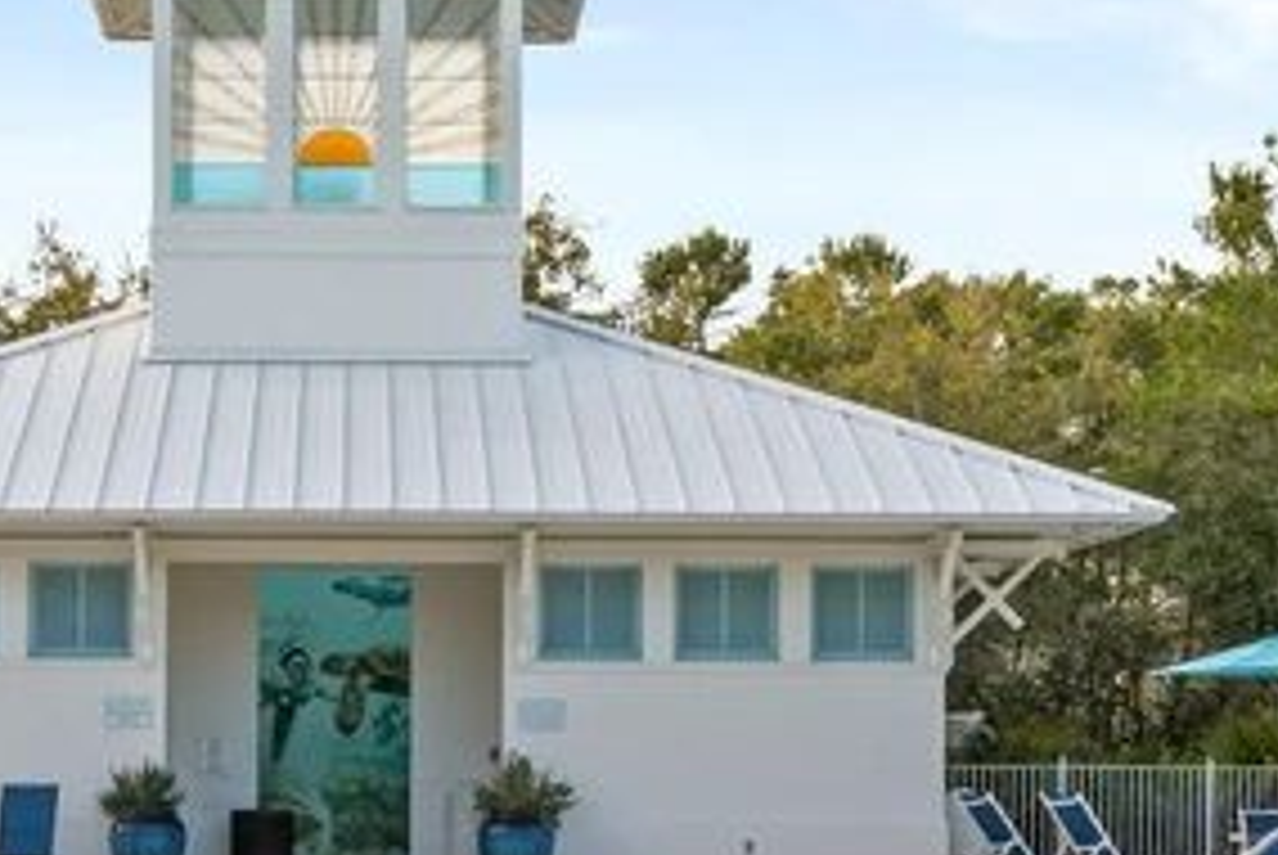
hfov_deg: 26.5
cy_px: 727
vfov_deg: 18.0
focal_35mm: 75
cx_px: 315
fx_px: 2674
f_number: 13
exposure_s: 1/125
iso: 400
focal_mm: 20.9
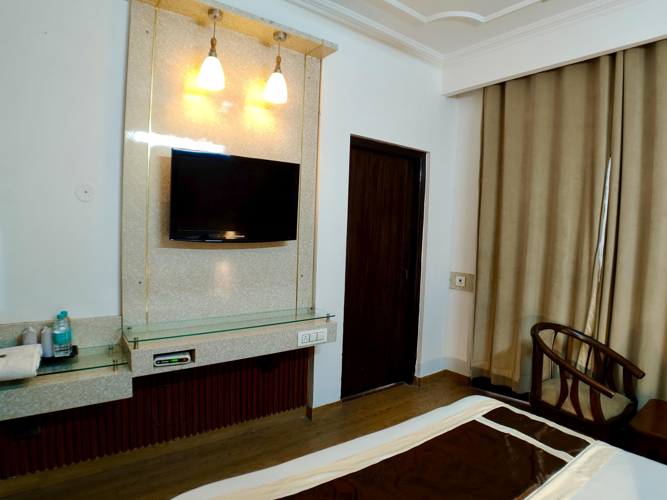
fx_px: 559
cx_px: 334
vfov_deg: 48.2
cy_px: 250
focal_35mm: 29
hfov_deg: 61.7
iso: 500
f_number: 1.8
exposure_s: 1/50
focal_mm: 5.59
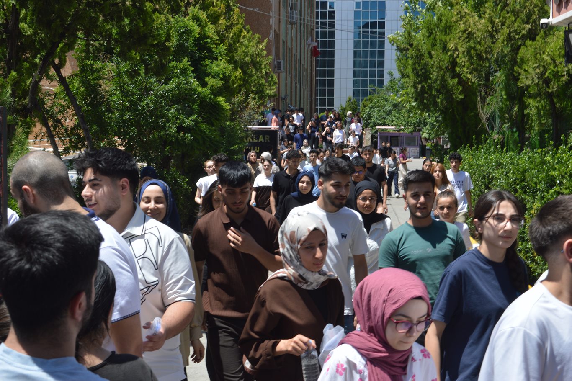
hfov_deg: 38.9
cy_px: 190
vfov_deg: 26.5
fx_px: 810
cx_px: 286
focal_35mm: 51
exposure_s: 1/320
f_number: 9
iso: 100
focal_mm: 34
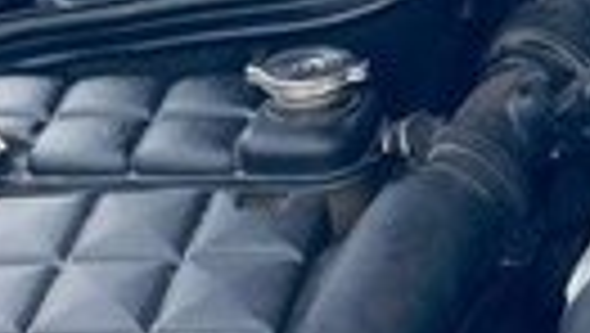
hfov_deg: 12.7
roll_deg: +2.4
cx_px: 946
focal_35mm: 159
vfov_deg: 7.5
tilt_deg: -15.1
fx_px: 2490
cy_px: -241
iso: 50
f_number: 2.2
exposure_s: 1/100
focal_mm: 4.15
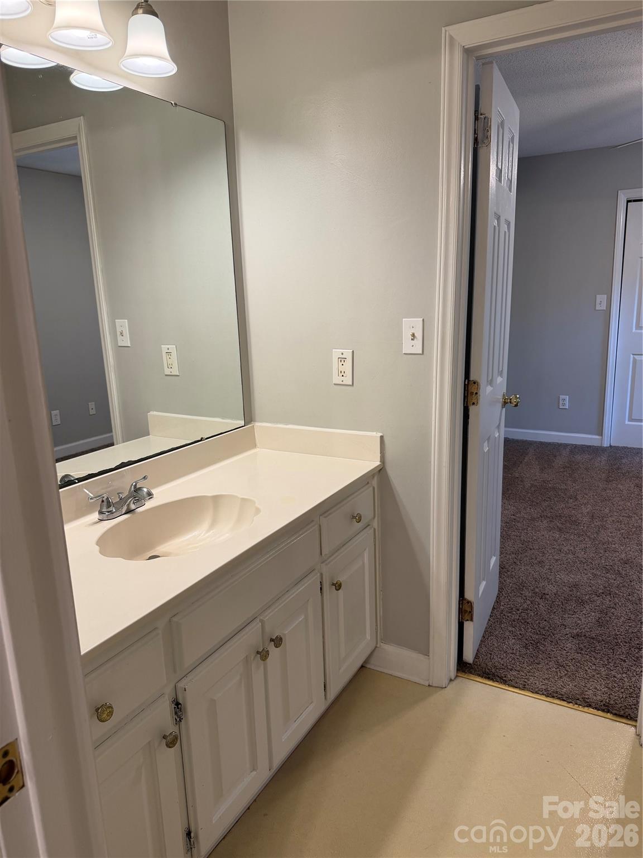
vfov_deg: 71.6
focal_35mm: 24
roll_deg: +2.2
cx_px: 322
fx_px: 594
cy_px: 429
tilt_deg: -13.4
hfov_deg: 56.8
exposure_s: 1/120
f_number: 1.78
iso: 125
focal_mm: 6.76
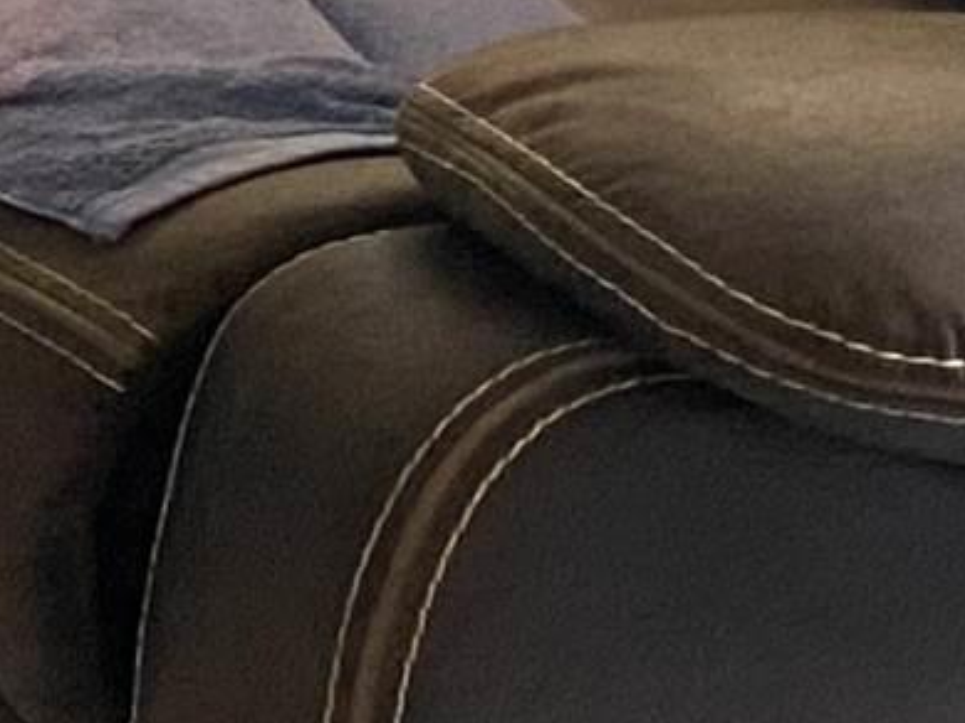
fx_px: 5711
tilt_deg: -14.8
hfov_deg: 7.8
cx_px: -2338
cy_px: -1236
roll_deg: +2.7
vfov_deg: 6.7
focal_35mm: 205
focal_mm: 4.25
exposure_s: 1/60
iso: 500
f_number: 1.8
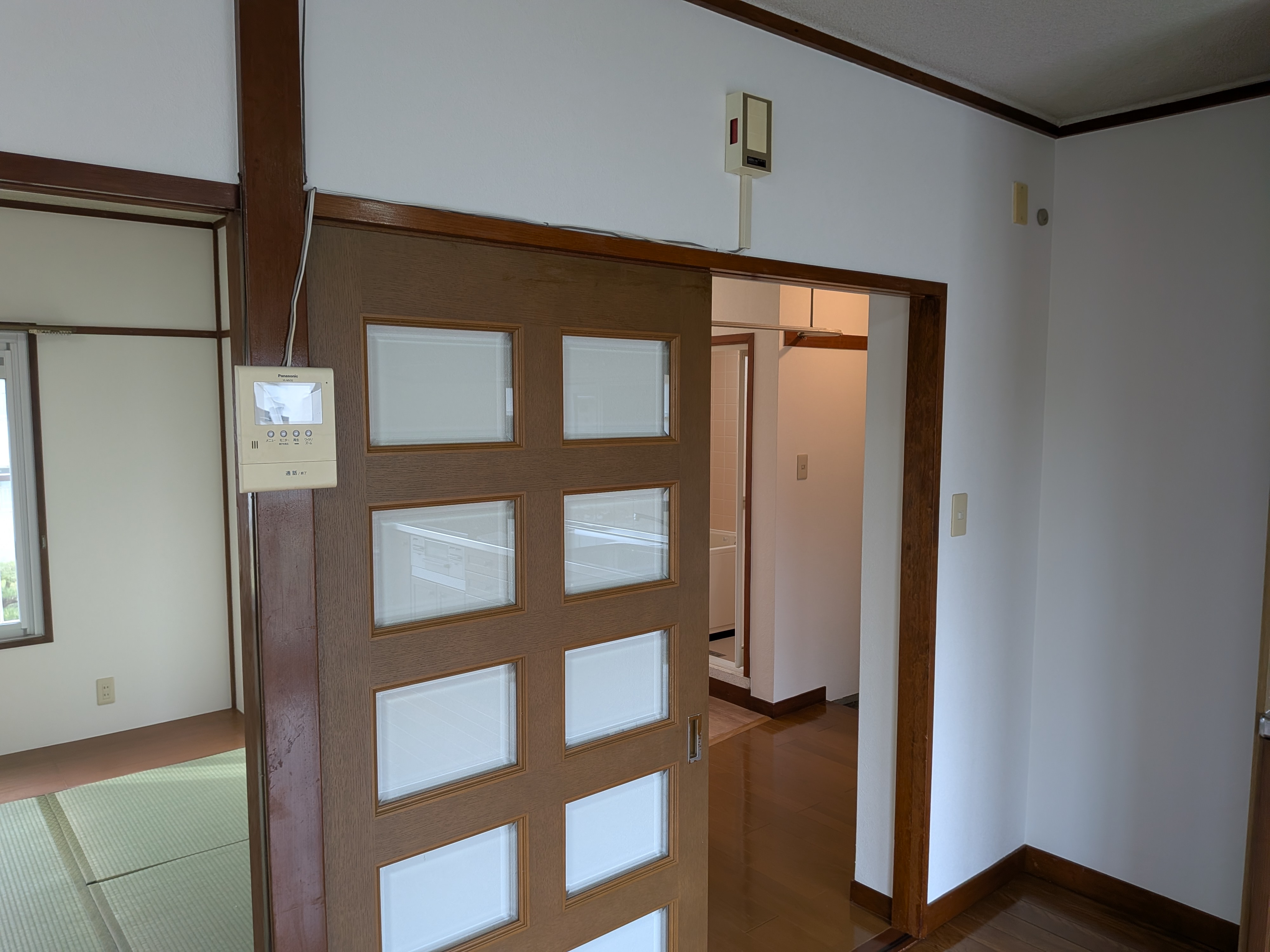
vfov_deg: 56.8
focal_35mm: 24
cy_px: 476
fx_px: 881
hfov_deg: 71.6
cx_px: 635
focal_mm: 4.53
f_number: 1.7
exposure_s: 1/60
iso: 58
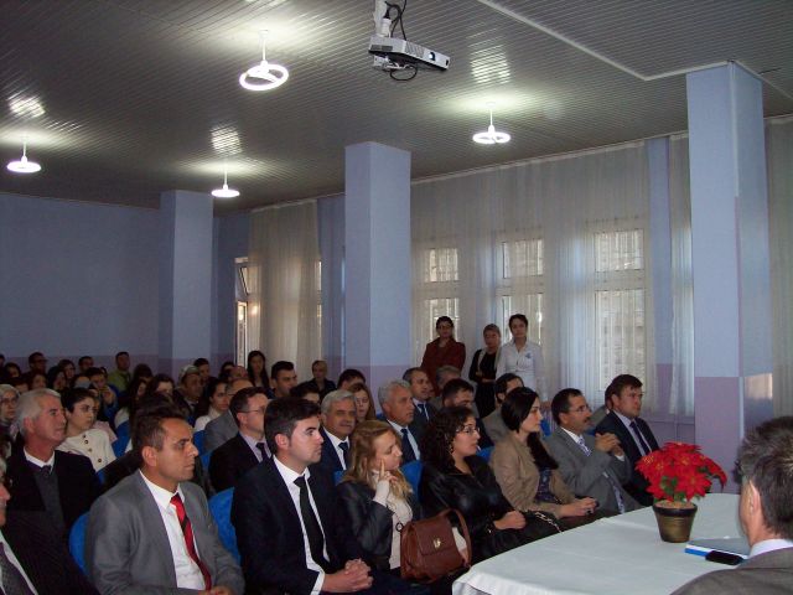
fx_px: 825
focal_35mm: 36
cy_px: 298
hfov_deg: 51.4
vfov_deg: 39.7
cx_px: 396
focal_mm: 6
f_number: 2.7
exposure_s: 1/64
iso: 140
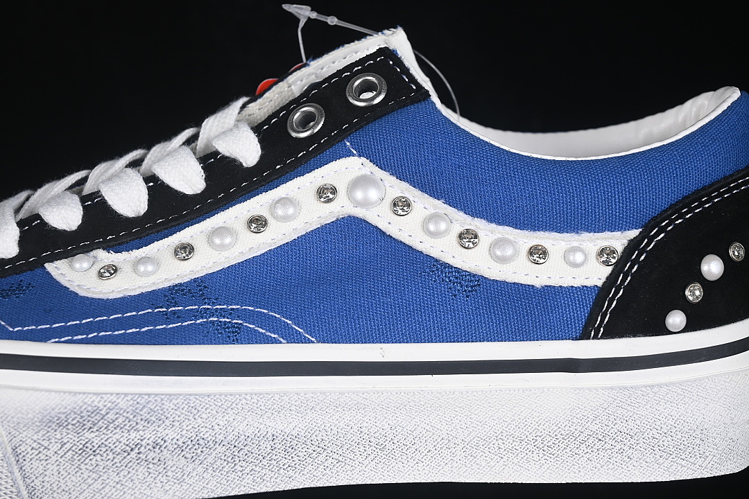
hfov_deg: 27.0
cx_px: 374
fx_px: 1560
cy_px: 250
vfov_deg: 18.2
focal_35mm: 75
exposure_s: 1/80
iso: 160
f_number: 7.1
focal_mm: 50
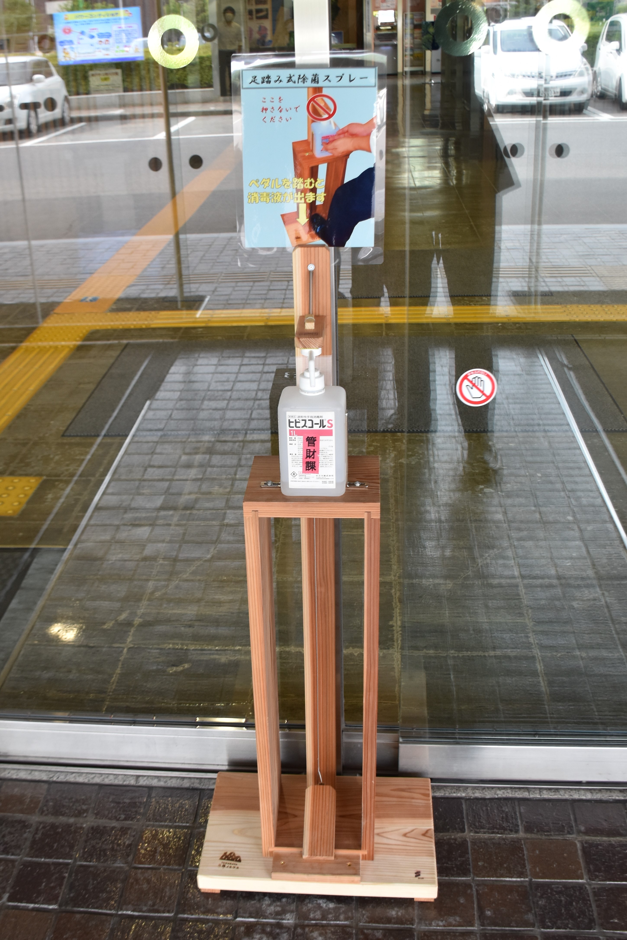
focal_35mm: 27
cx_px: 314
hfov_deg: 47.9
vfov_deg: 67.4
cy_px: 470
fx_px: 705
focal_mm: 18
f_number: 4.5
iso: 400
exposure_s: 1/80
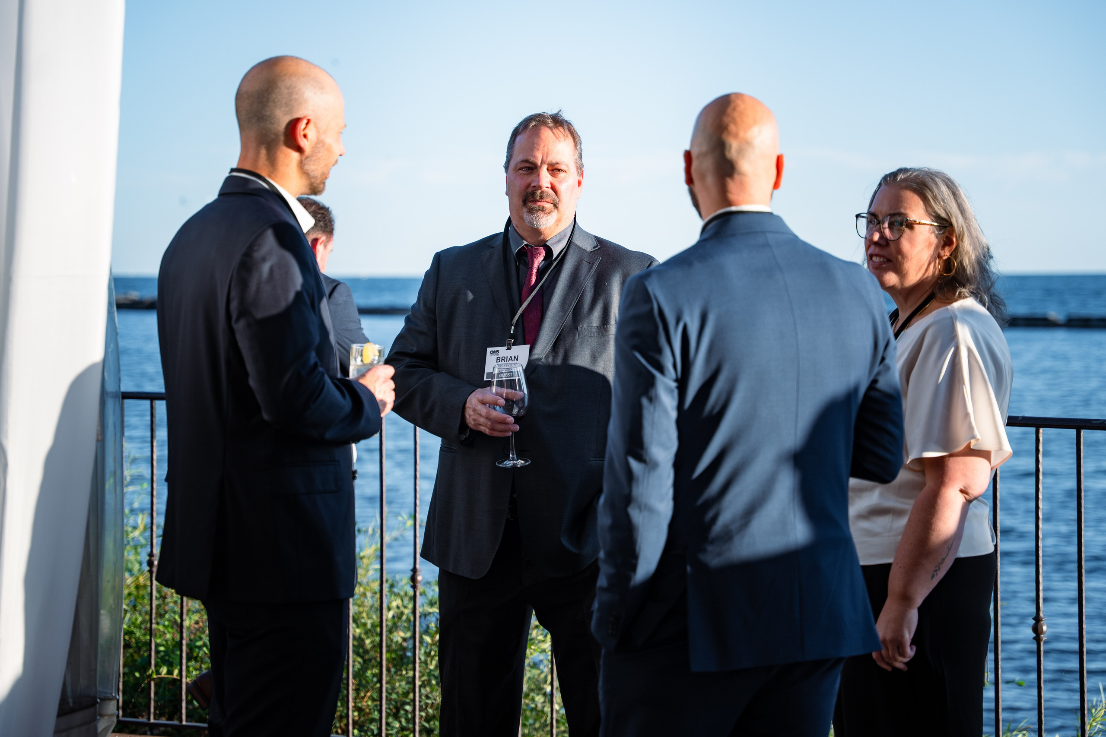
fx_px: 2334
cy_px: 353
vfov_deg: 18.0
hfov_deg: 26.7
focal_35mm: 76
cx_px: 595
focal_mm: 70
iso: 100
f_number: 2.8
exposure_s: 1/640
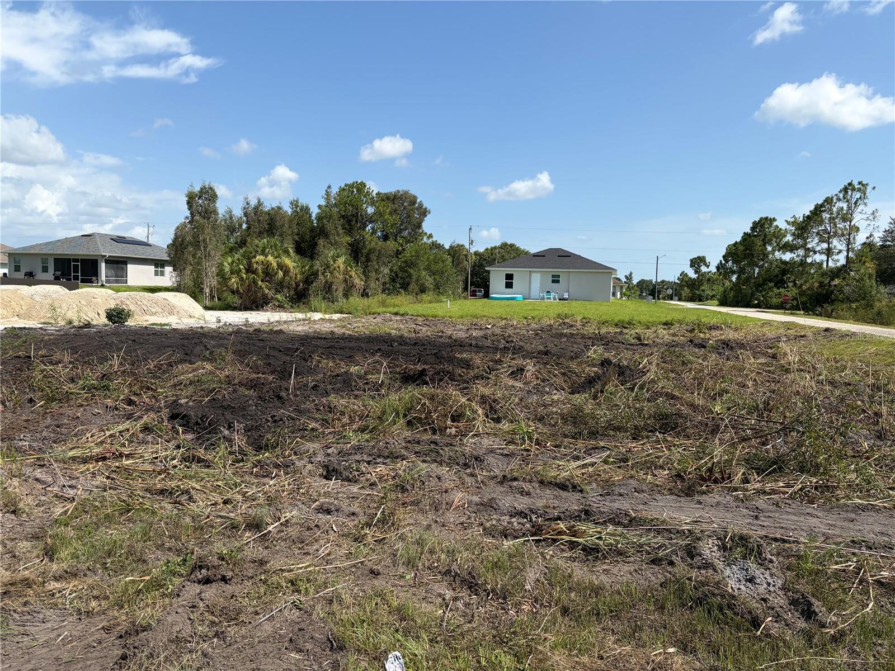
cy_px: 336
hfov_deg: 67.3
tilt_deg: -3.6
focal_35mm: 26
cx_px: 448
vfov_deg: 53.1
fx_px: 672
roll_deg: -1.0
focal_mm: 5.96
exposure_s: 1/3279
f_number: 1.6
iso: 50
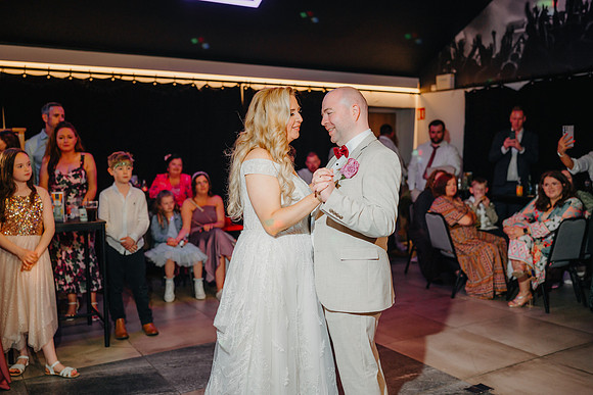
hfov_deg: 54.4
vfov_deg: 37.9
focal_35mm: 35
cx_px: 296
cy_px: 198
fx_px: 577
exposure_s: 1/200
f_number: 2
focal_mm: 35
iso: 200
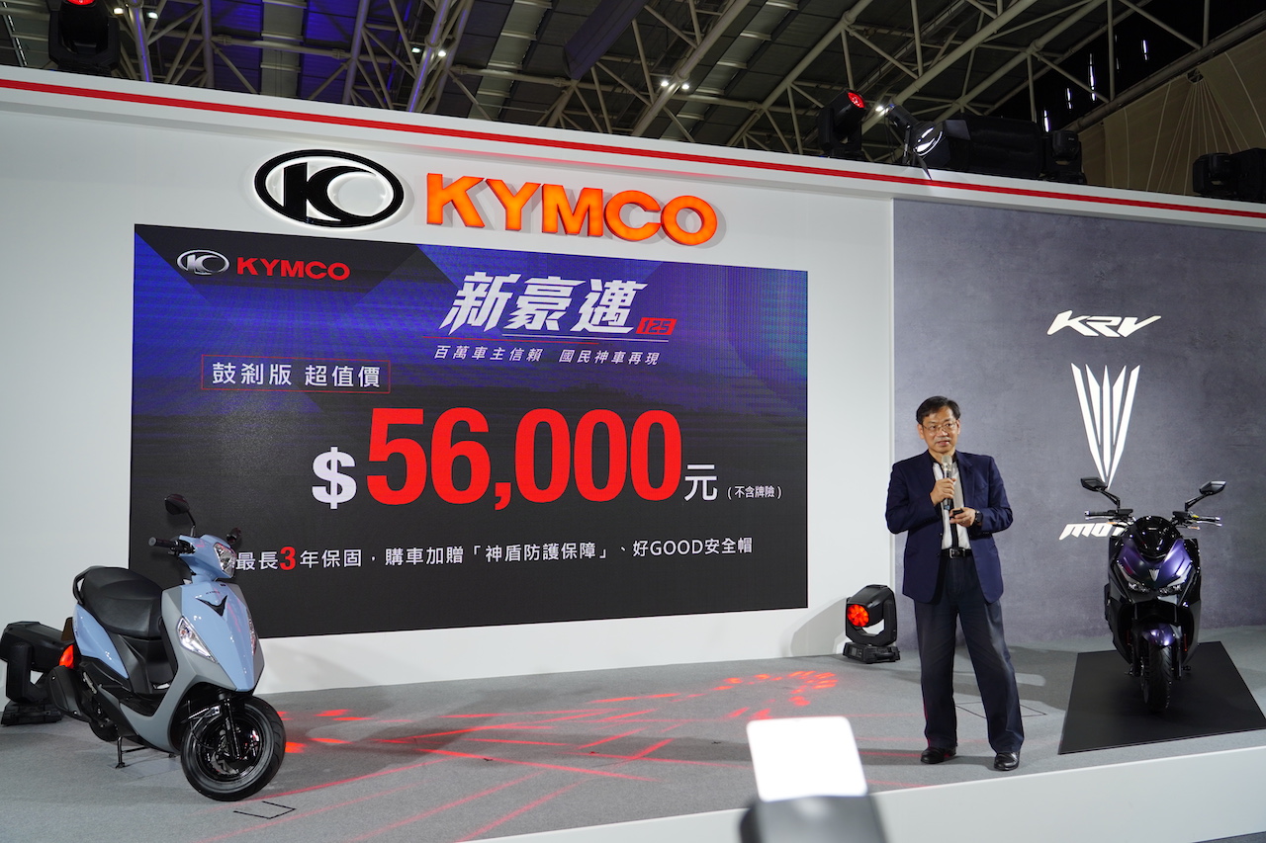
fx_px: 1055
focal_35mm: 30
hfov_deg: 61.9
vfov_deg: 43.6
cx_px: 633
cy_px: 422
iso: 500
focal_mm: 30
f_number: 4.5
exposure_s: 1/125
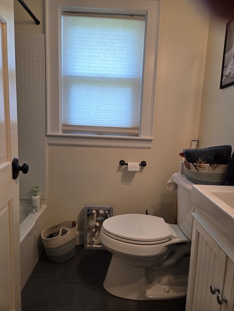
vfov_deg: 73.9
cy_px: 156
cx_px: 117
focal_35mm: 23
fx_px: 207
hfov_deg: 58.9
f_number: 1.8
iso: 100
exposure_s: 1/120
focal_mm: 5.4
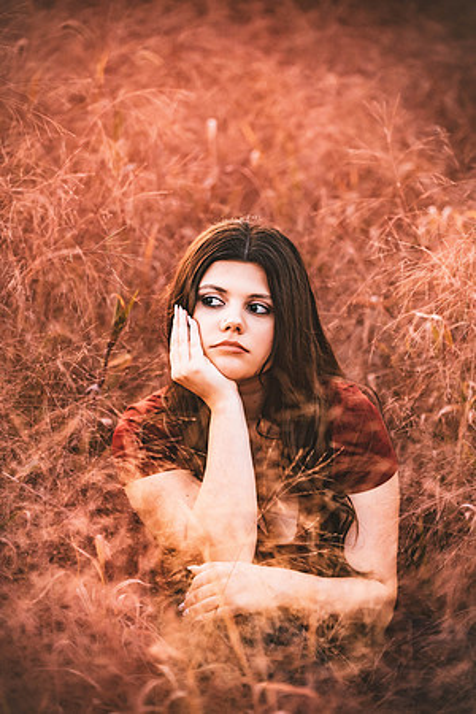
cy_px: 357
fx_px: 2300
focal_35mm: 116
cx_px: 238
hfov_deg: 11.8
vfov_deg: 17.6
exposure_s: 1/100
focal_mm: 116
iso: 1000
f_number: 2.8
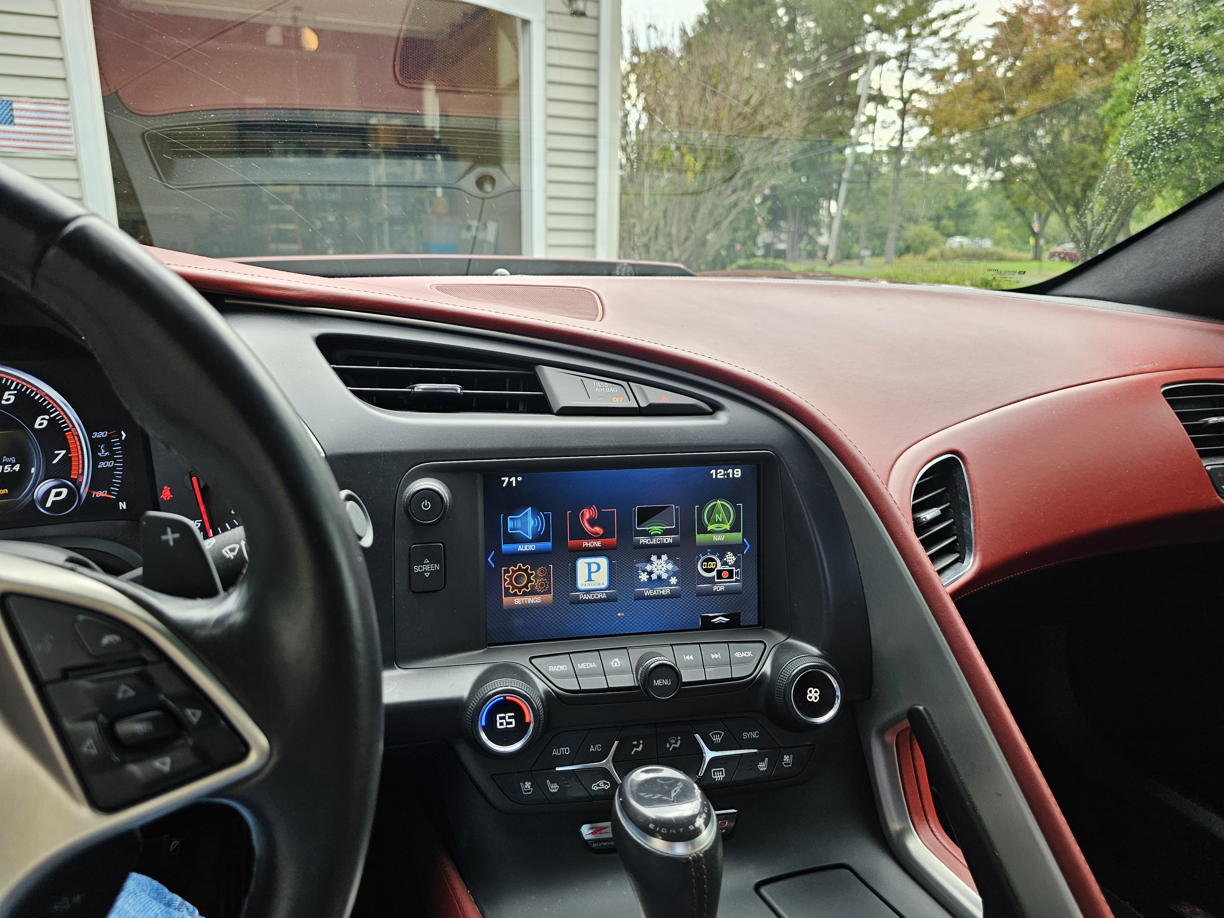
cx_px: 612
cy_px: 459
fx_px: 813
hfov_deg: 73.9
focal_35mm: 23
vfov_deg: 58.9
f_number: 1.7
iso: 64
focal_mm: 6.3
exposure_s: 1/207
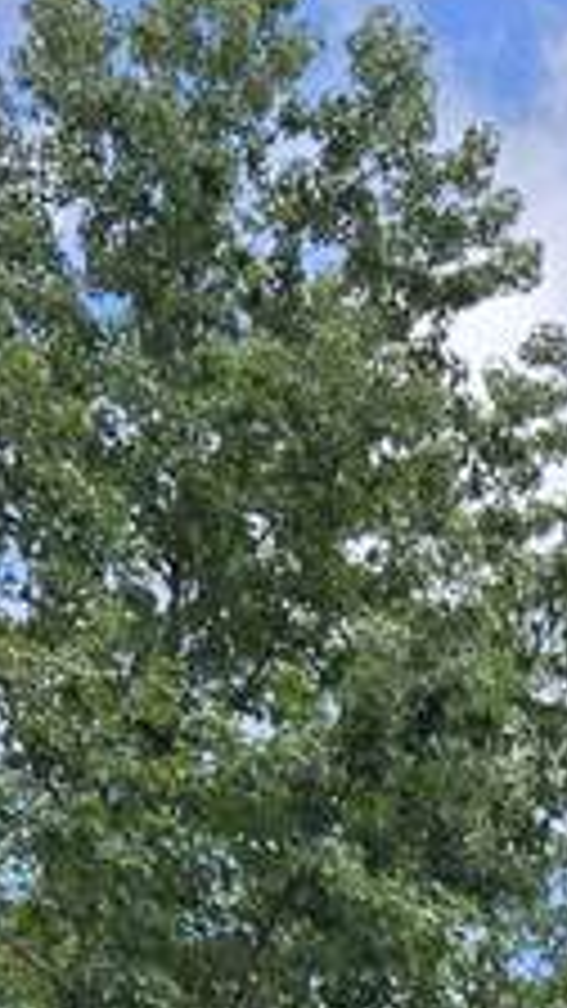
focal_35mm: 143
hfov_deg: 8.3
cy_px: 1948
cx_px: 896
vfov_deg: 13.2
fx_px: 3822
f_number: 1.8
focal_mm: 5.4
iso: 50
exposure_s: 1/2921
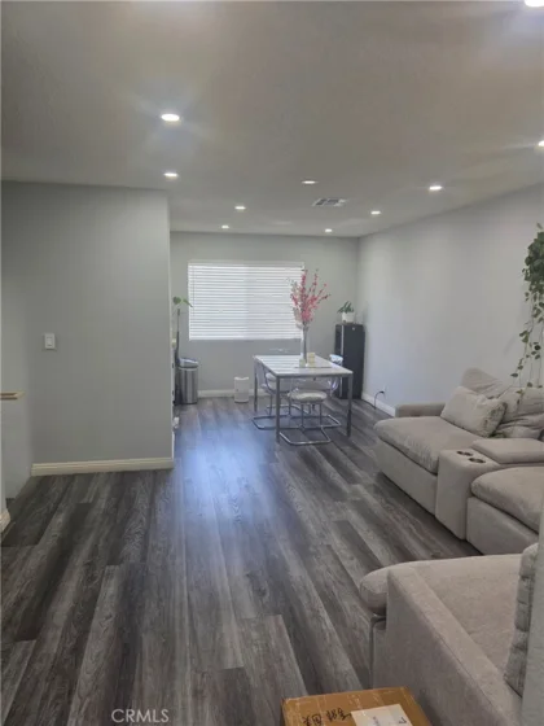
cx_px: 272
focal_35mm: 23
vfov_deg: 73.9
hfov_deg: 58.9
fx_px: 482
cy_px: 363
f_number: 1.7
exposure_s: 1/120
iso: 100
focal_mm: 6.3
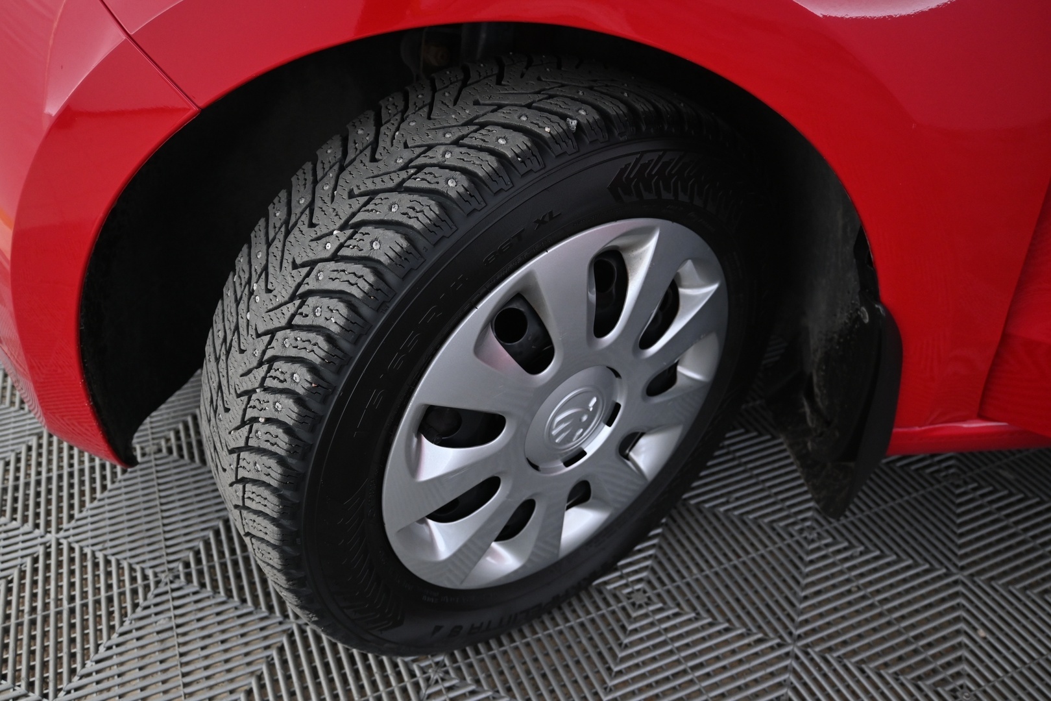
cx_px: 526
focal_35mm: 29
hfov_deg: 63.2
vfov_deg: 44.6
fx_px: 854
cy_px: 350
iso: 720
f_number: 3.8
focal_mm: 19.5
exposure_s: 1/30
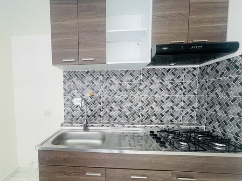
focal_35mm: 18
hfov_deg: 86.8
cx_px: 98
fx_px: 126
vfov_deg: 71.0
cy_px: 107
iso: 125
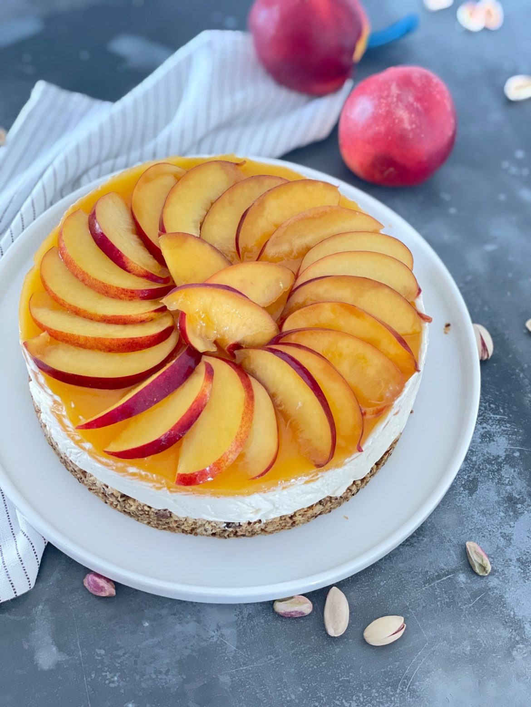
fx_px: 1064
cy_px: 354
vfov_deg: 36.8
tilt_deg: -56.7
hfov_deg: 28.0
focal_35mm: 52
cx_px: 266
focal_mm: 6
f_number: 2
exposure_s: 1/40
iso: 320
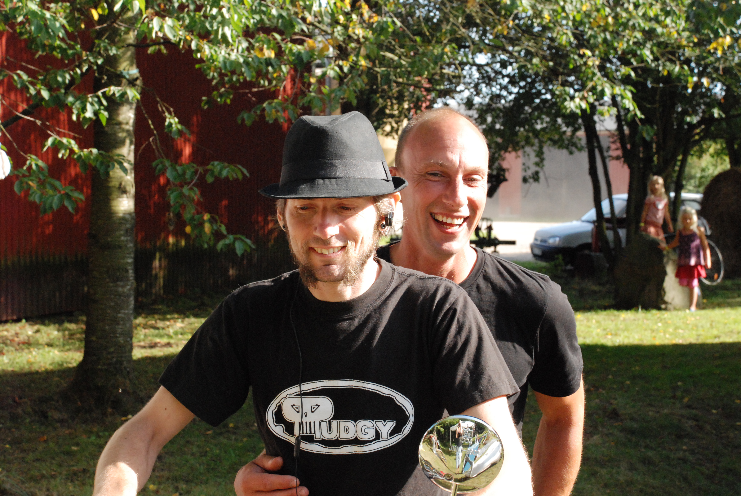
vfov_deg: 19.0
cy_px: 248
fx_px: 1484
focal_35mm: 72
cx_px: 370
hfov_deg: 28.0
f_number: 10
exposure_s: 1/400
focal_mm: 48
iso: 1600
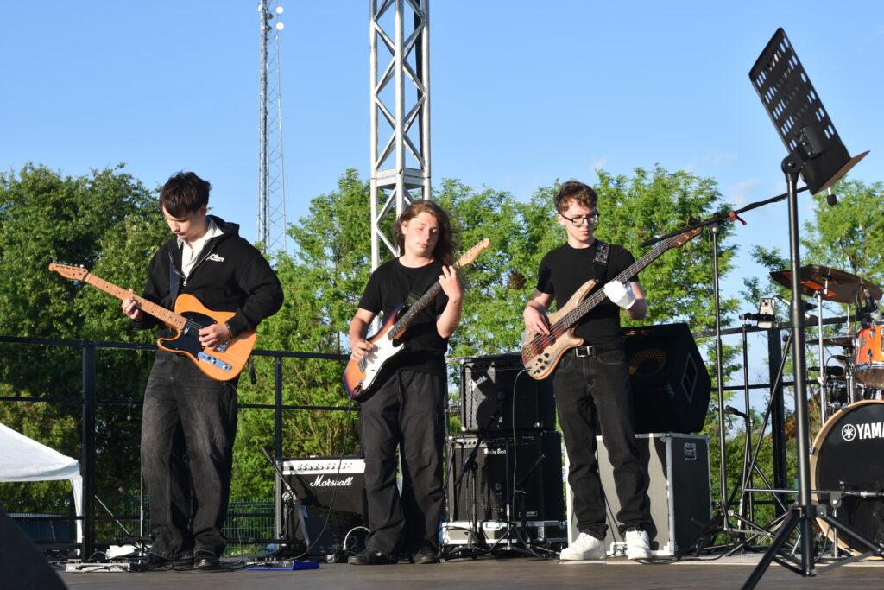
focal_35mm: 75
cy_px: 295
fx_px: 1842
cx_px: 442
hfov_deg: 27.0
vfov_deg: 18.2
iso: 100
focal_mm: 50
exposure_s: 1/200
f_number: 7.1
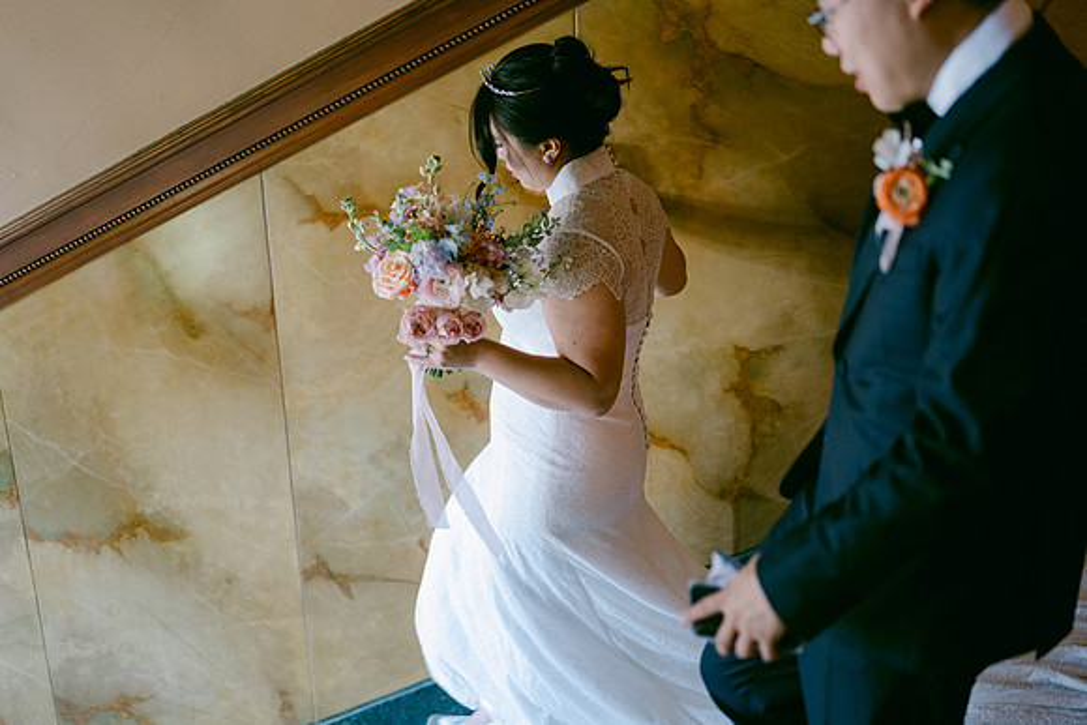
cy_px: 362
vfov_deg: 27.0
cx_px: 544
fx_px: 1510
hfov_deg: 39.6
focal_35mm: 50
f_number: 1.8
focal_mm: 50
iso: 900
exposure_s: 1/125
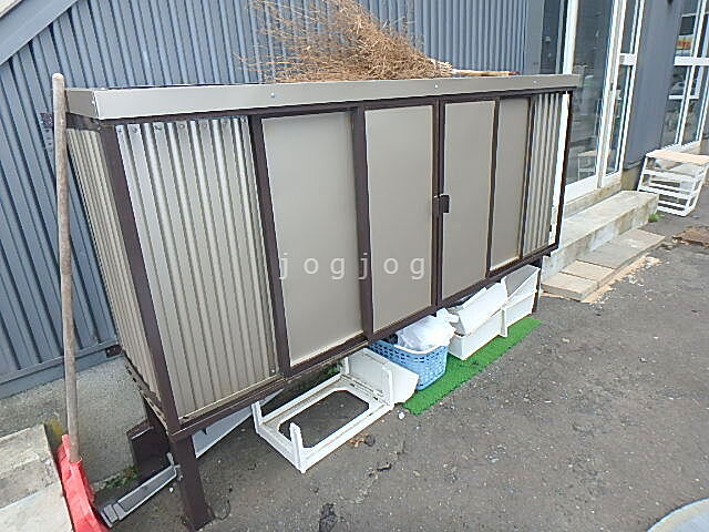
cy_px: 266
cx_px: 354
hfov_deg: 79.0
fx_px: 430
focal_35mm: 21
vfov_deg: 63.4
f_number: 3.5
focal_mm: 3.7
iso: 125
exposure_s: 1/125
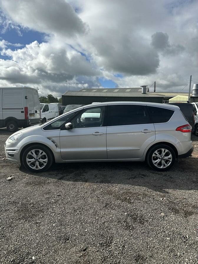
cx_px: 99
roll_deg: -0.8
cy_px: 132
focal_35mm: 24
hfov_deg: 56.8
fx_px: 183
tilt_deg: -7.3
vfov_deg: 71.6
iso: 80
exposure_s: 1/6623
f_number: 1.78
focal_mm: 6.86
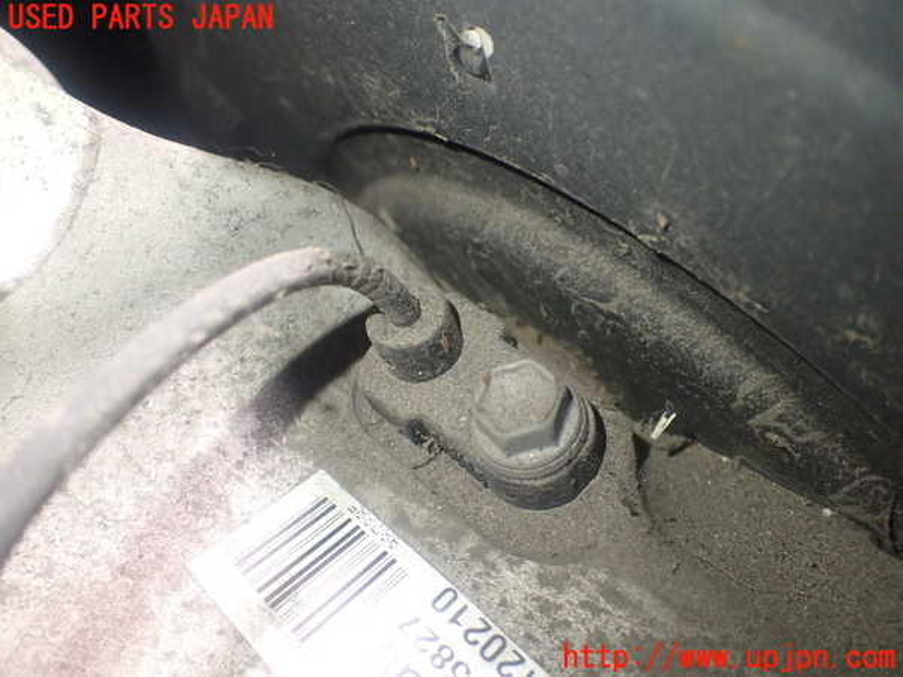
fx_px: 783
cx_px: 452
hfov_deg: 60.0
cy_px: 338
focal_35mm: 30
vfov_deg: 46.8
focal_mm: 5.4
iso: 500
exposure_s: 1/125
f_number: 2.3
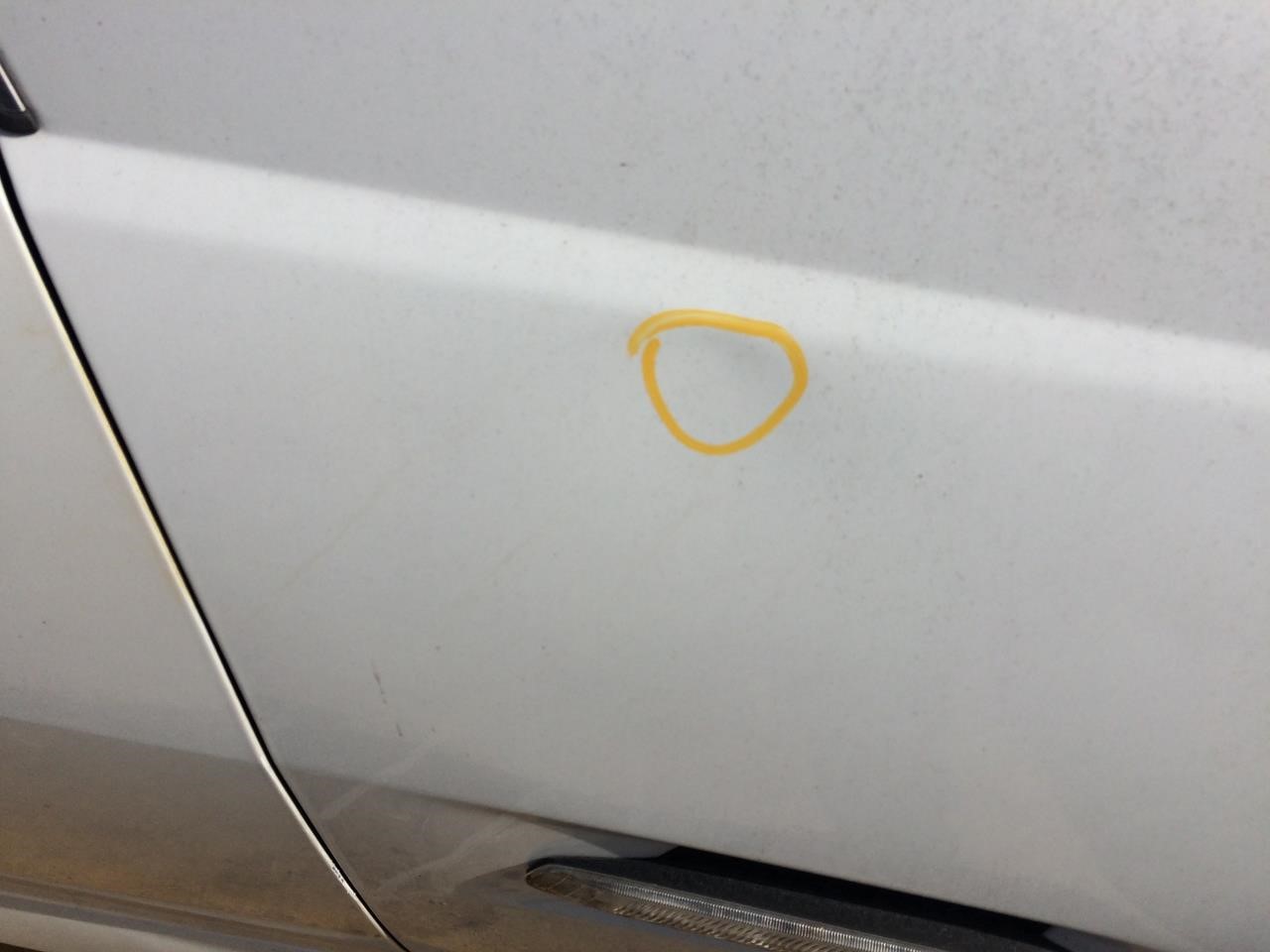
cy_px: 476
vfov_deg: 48.2
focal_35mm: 29
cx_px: 635
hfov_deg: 61.7
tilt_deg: -51.3
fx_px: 1064
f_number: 2.2
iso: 32
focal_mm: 4.15
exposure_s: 1/4115
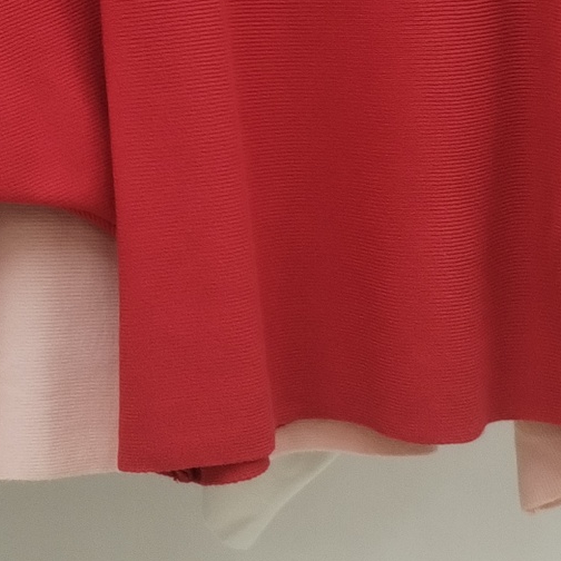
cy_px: -137
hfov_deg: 14.0
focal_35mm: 122
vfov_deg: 13.8
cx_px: -59
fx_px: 2237
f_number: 1.8
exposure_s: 1/100
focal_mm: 4.75
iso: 255
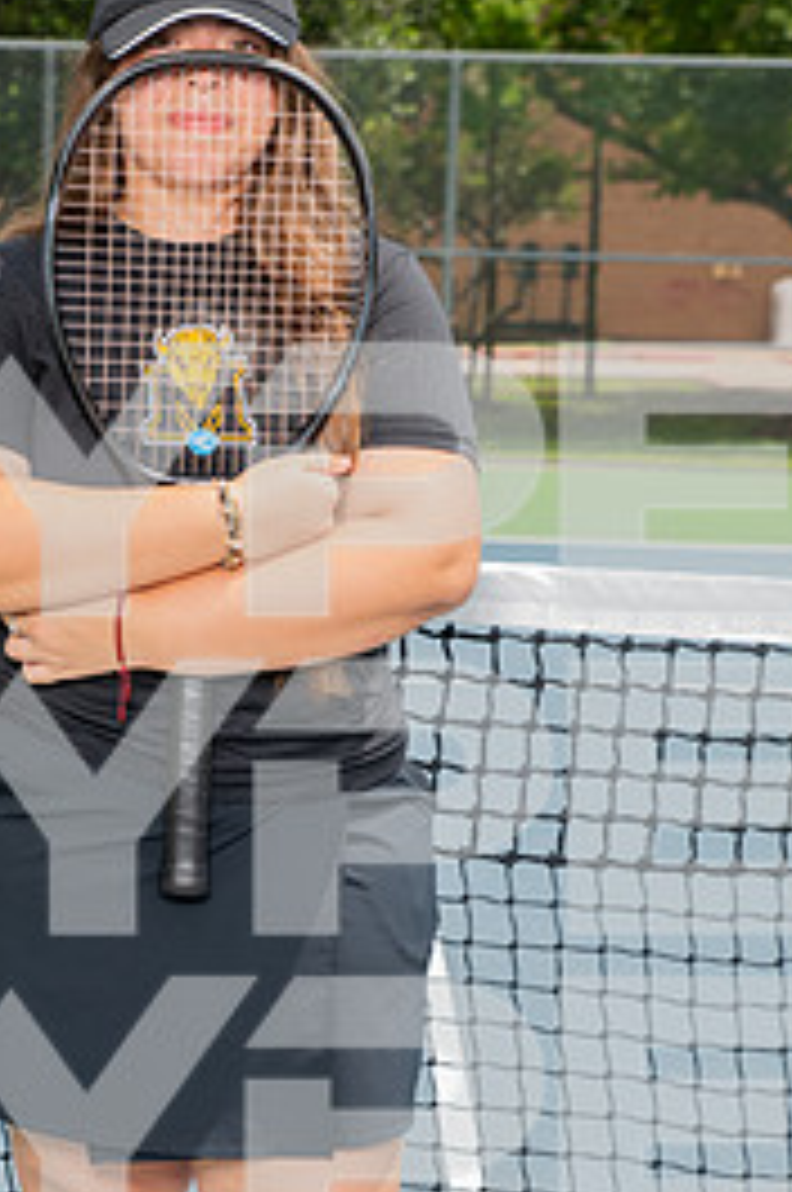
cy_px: 801
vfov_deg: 23.8
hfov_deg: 16.0
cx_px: 202
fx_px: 2812
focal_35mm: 85
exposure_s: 1/250
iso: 100
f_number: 6.3
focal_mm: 50
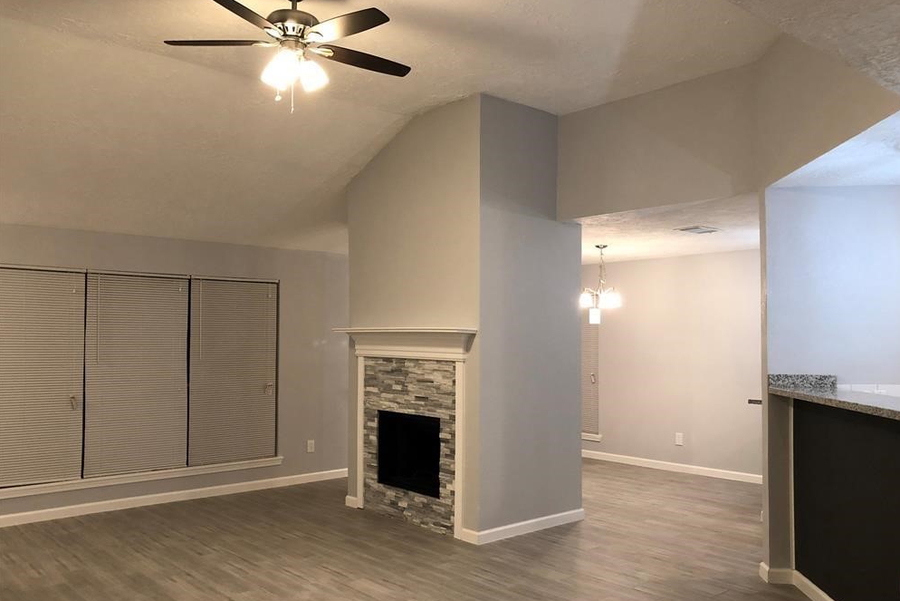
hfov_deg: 61.9
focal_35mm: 30
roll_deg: -0.6
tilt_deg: +1.3
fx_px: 750
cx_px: 461
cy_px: 323
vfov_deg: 43.6
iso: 50
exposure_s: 1/15
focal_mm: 4
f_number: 1.8
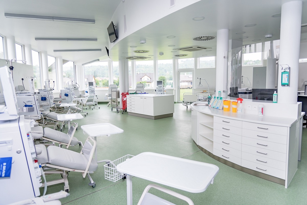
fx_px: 205
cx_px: 154
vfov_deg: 53.1
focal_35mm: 24
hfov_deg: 73.7
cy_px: 102
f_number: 4
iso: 320
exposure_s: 1/250
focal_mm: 24
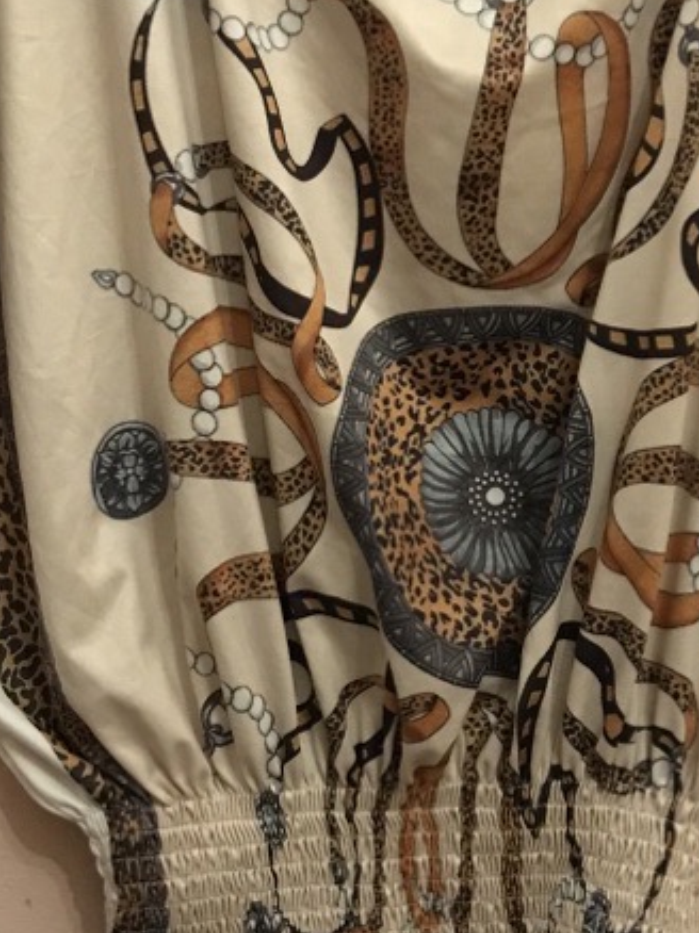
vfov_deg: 30.3
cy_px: 409
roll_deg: -1.0
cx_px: 541
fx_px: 1725
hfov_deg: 22.6
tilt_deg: -5.9
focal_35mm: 64
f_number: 1.8
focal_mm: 3.99
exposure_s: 1/6
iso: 80
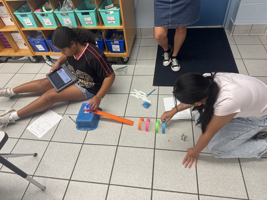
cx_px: 134
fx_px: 185
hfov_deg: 71.6
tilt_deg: -47.0
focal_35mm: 24
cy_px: 100
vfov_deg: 56.8
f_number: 1.78
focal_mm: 6.76
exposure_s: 1/120
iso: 200
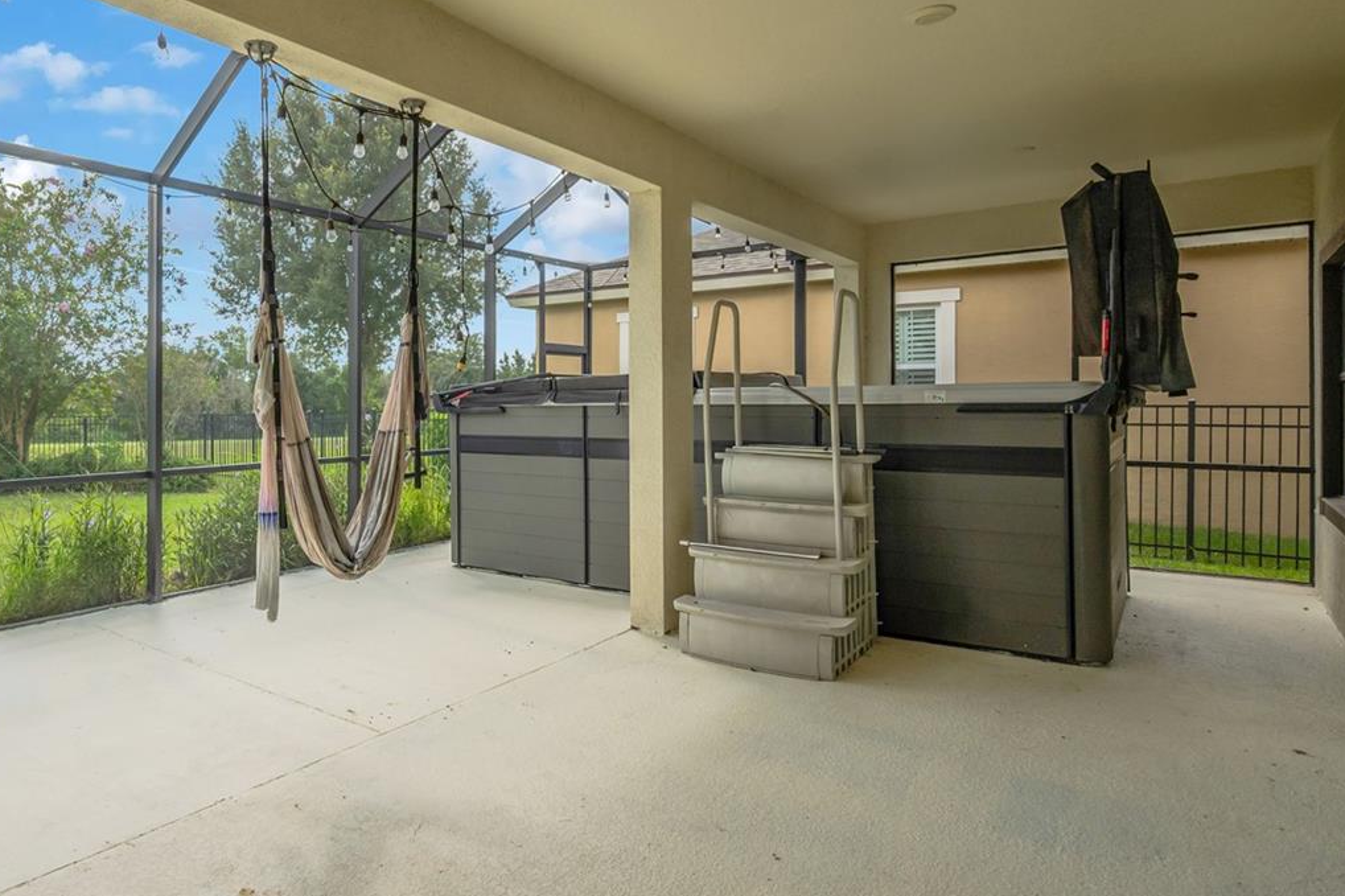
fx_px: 822
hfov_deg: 75.2
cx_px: 408
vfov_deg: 57.2
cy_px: 426
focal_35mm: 22
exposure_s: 1/250
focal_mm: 14
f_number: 8
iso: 250
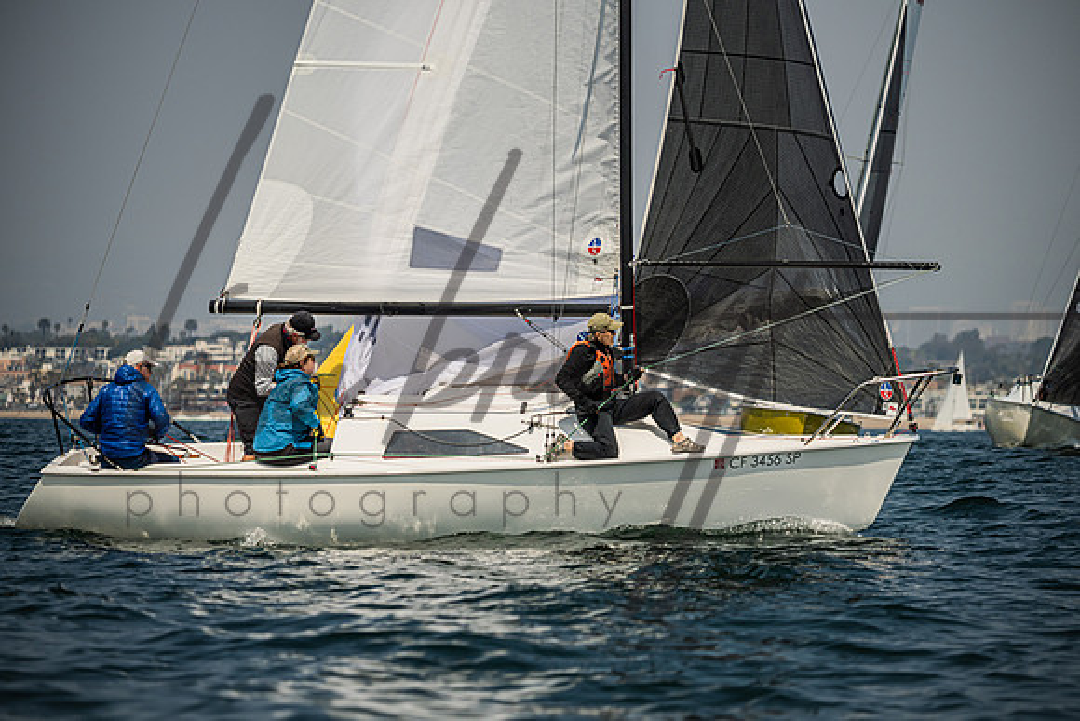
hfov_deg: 9.0
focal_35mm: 230
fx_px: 6887
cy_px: 360
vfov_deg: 6.0
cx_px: 540
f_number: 5
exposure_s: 1/4000
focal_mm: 220
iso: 200
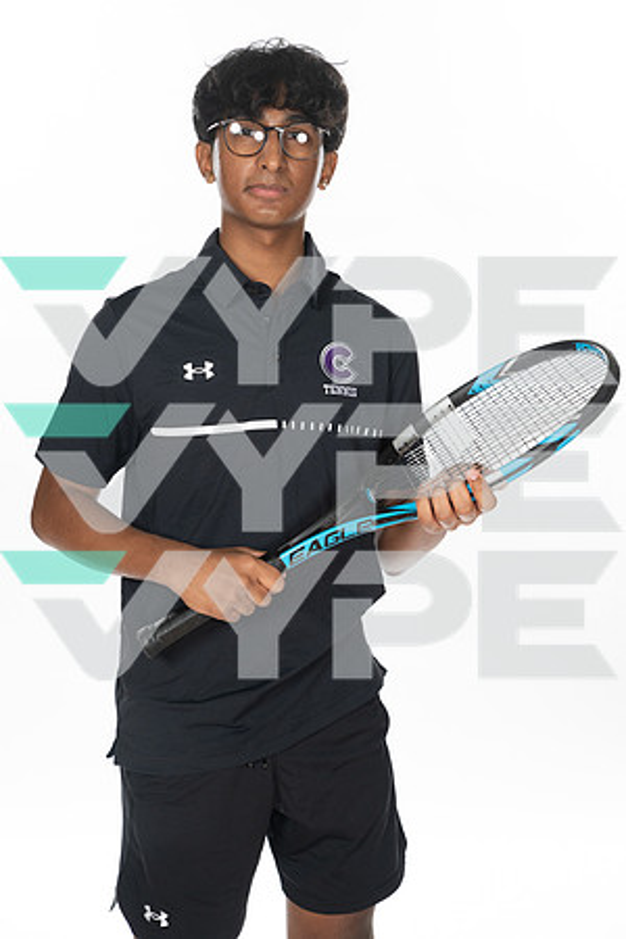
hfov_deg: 19.5
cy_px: 470
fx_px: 1826
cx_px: 313
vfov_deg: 28.8
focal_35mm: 70
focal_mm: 70
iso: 800
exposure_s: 1/320
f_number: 7.1
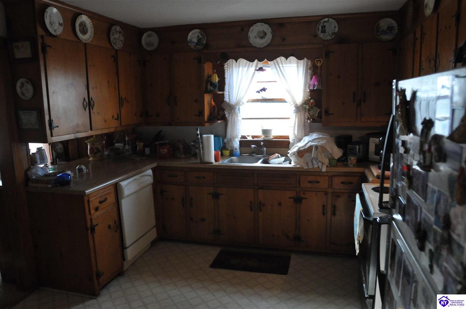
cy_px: 154
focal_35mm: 26
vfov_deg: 50.3
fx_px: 330
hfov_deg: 70.5
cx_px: 233
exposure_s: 1/250
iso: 1600
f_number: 4
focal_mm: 17
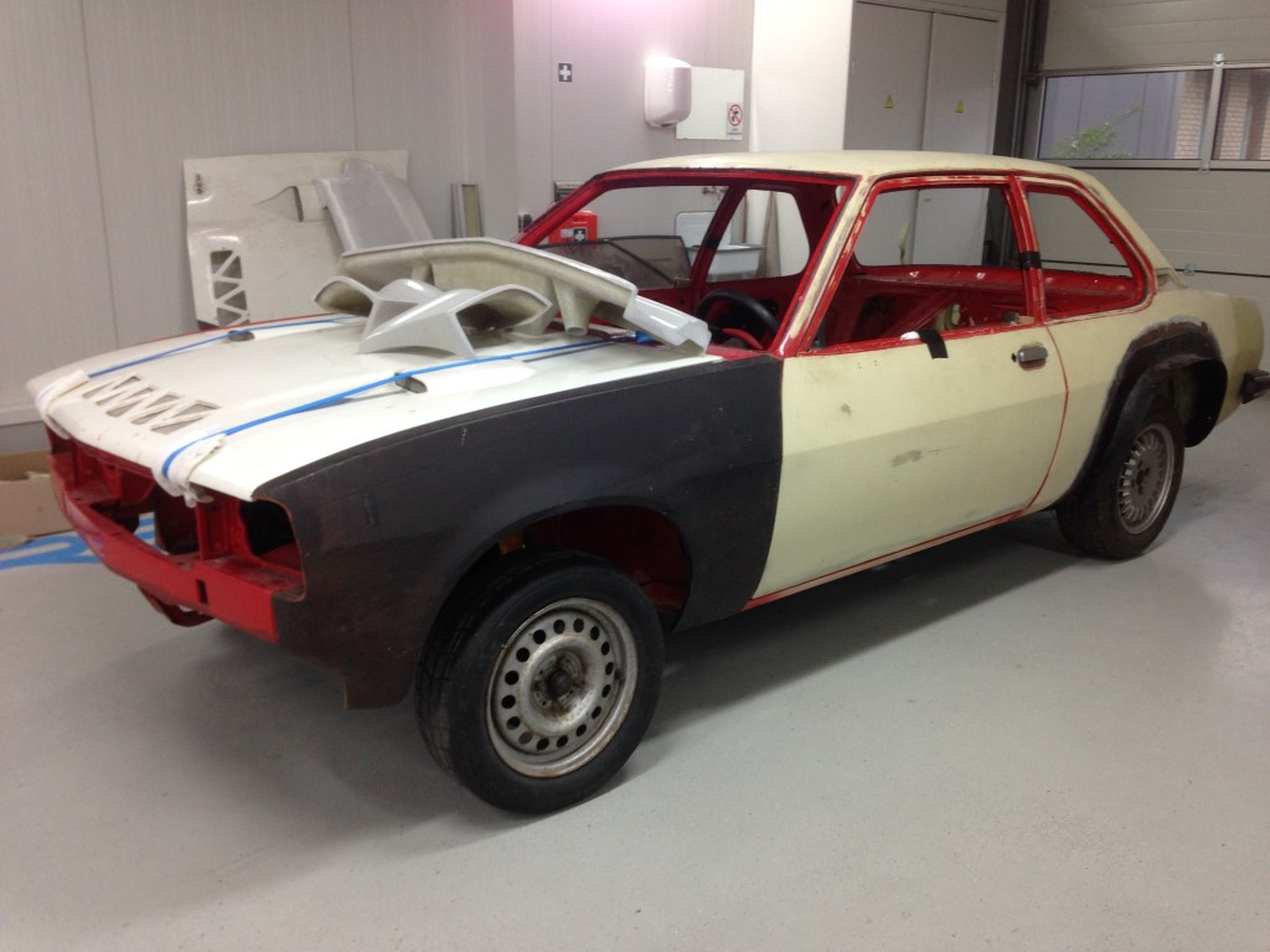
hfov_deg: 55.4
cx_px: 635
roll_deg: +0.2
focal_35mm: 33
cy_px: 476
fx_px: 1211
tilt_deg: -16.5
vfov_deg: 42.9
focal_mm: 4.12
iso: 80
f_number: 2.4
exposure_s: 1/20
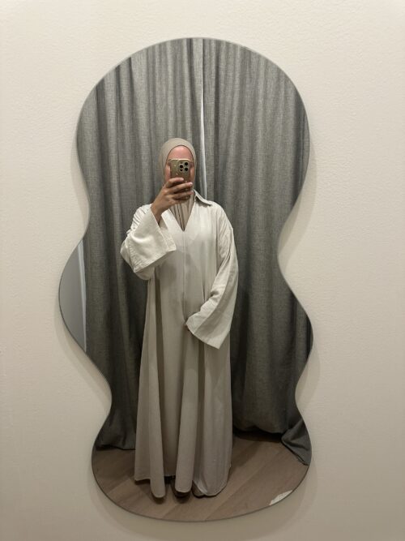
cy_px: 270
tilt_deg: -14.2
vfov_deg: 71.6
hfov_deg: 56.8
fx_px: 375
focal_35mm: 24
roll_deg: +0.3
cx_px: 202
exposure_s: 1/60
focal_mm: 6.86
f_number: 1.78
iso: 320
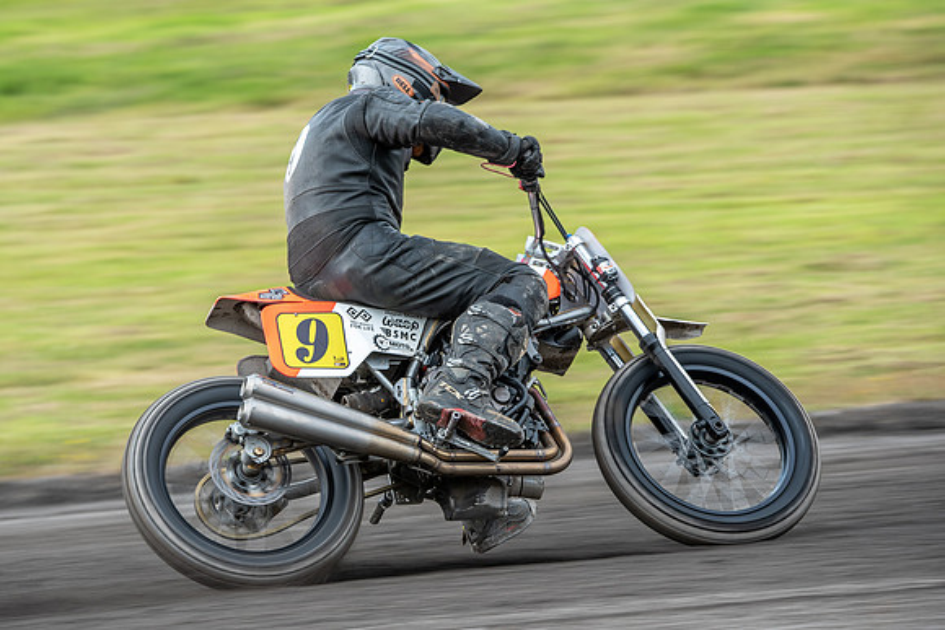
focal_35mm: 369
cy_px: 286
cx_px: 421
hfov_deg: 5.6
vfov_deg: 3.7
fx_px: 9681
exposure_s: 1/250
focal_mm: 310
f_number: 8
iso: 320
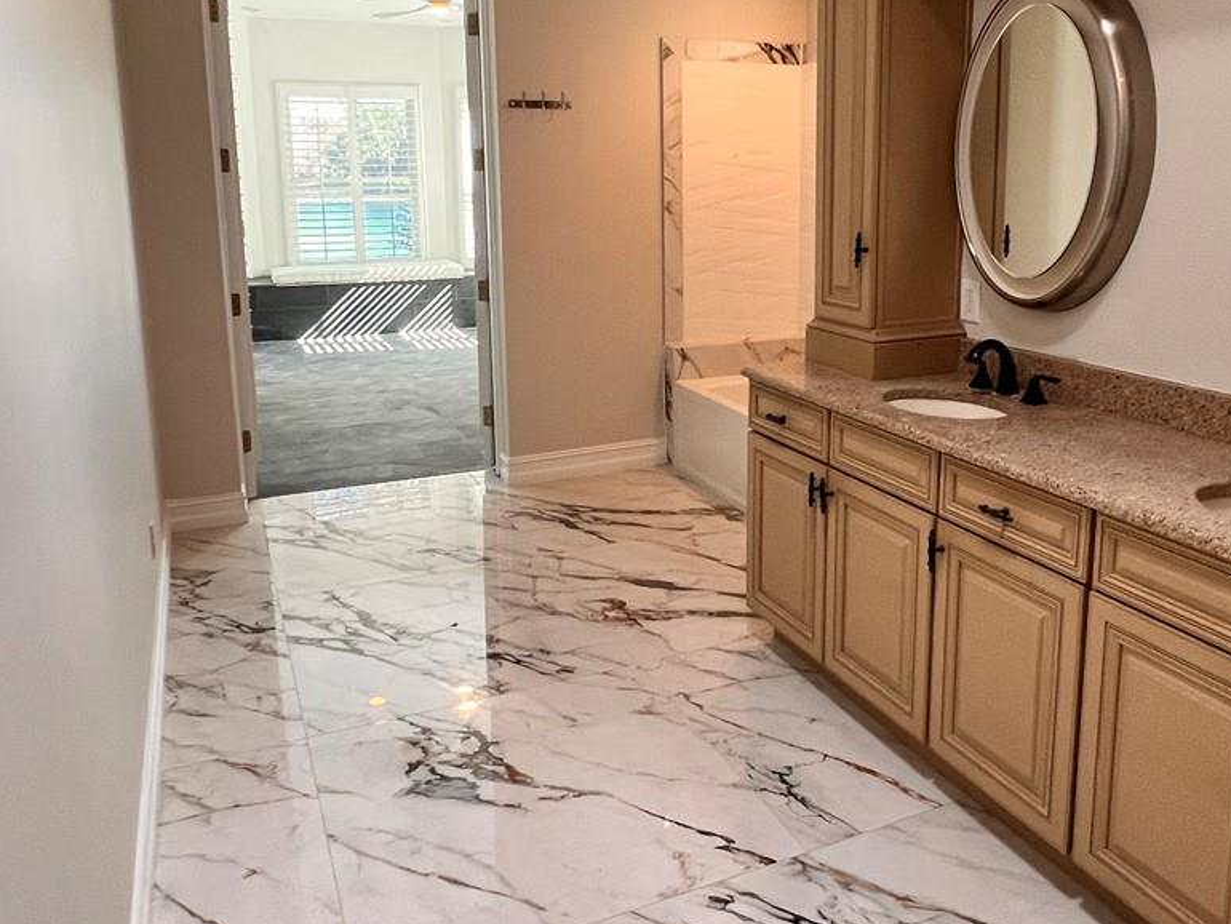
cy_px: 341
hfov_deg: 65.1
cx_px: 689
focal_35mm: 27
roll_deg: +0.4
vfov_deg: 50.8
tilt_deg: -10.8
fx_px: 960
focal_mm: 1.57
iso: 200
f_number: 1.8
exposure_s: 1/120
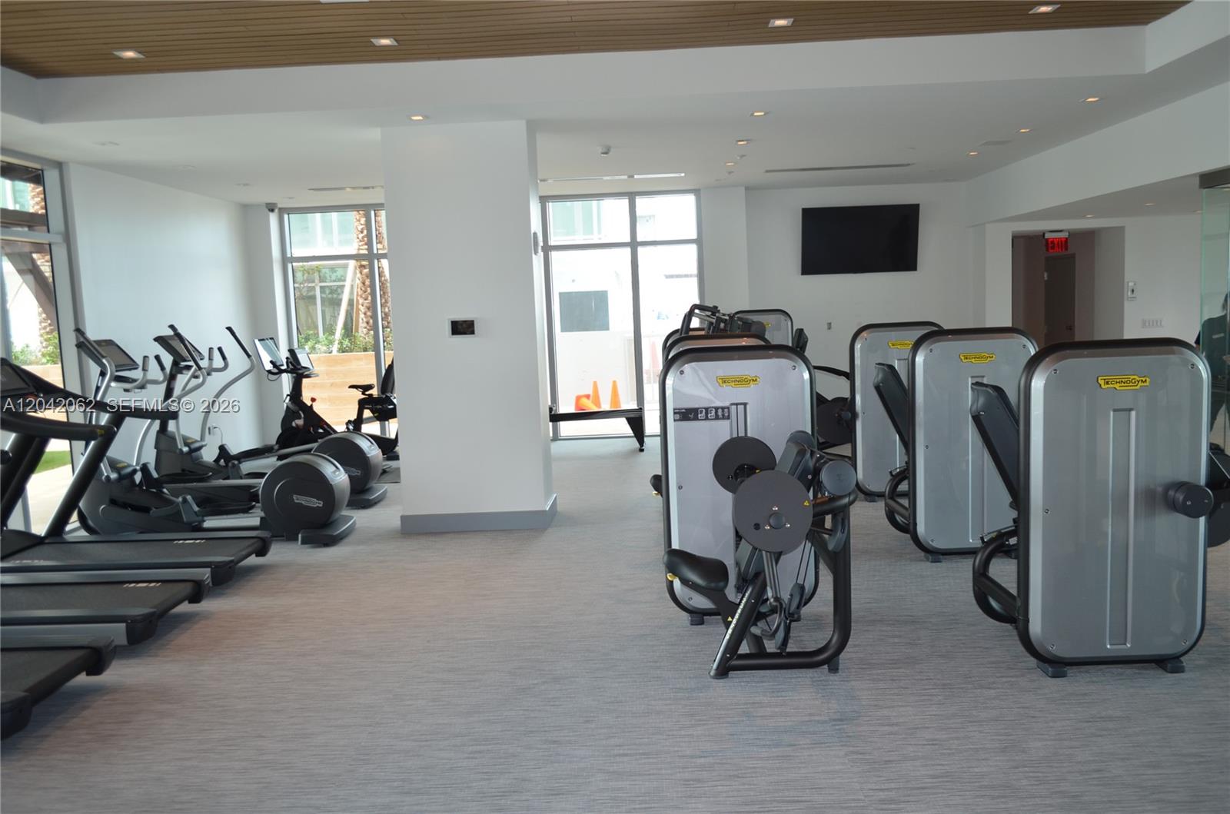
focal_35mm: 27
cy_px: 407
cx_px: 615
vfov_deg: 47.7
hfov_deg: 67.5
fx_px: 920
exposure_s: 1/125
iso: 320
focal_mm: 18
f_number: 3.5
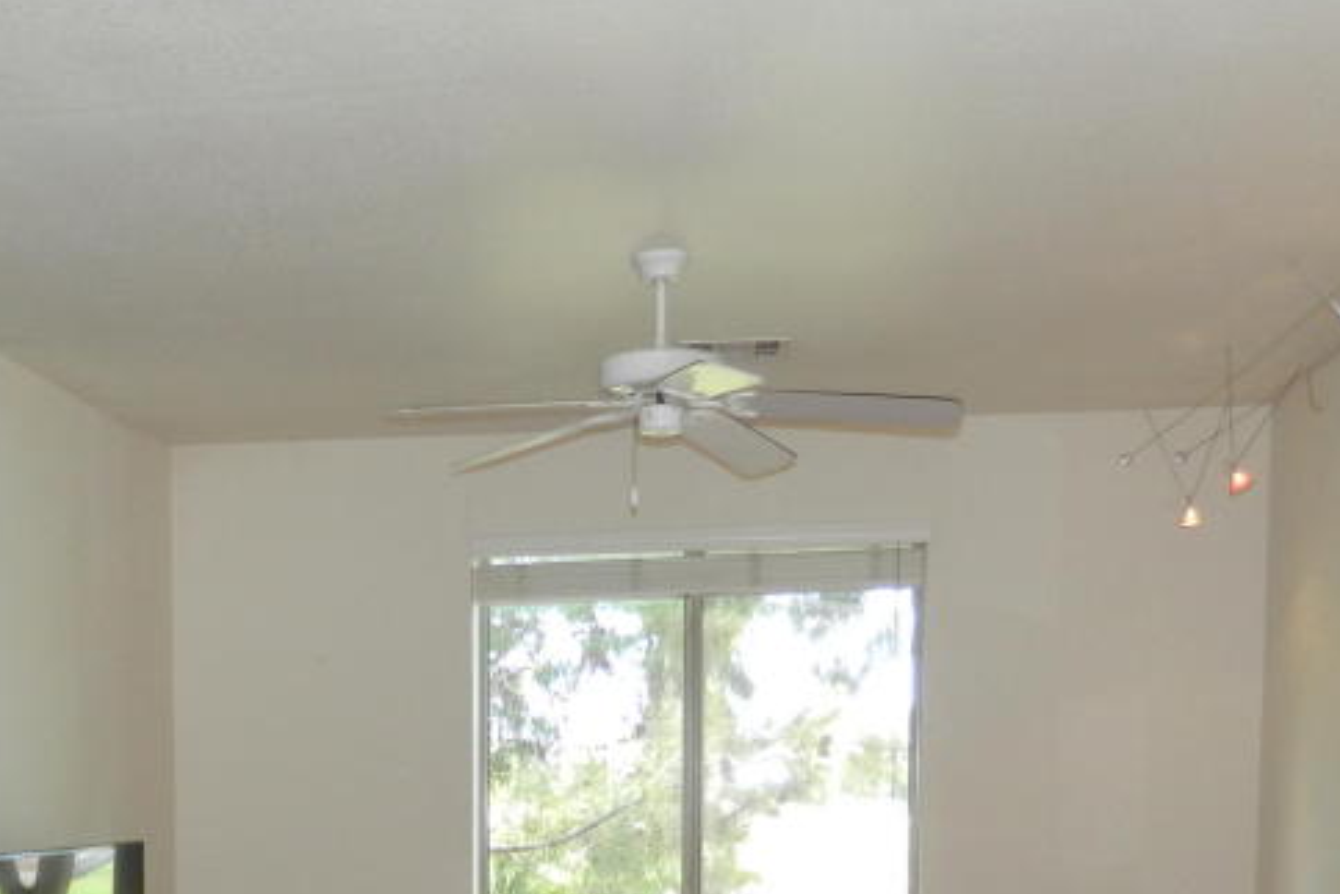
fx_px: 2048
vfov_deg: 23.2
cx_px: 377
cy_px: 983
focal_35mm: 55
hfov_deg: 35.6
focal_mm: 4.5
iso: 100
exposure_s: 1/30
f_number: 3.1
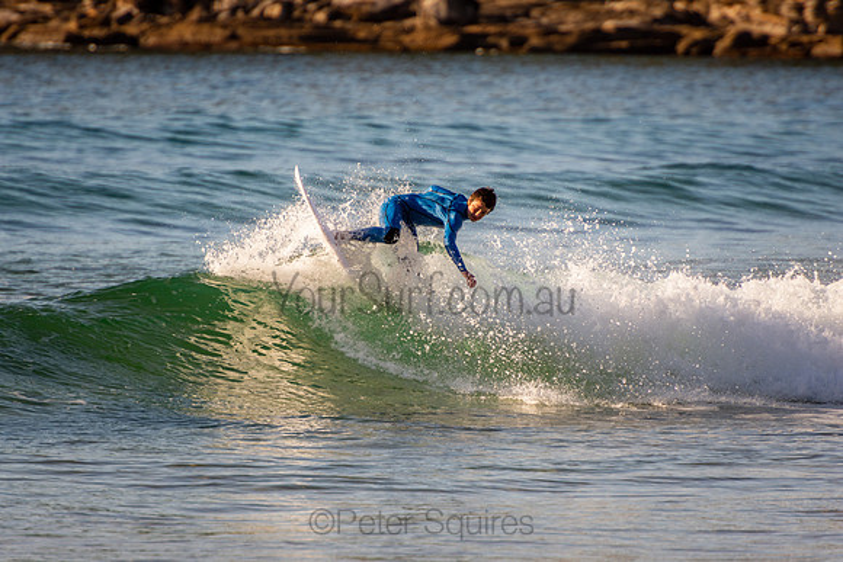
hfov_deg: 3.4
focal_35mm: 600
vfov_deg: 2.3
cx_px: 422
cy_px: 281
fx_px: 14053
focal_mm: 400
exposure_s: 1/1250
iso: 400
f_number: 5.6
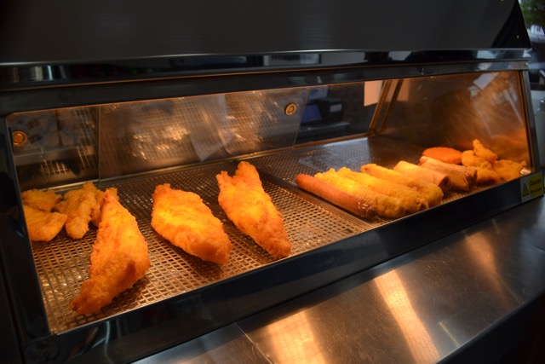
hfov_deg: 61.9
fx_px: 454
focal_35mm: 30
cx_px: 272
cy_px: 182
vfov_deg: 43.6
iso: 160
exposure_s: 1/125
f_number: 5.6
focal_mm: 20
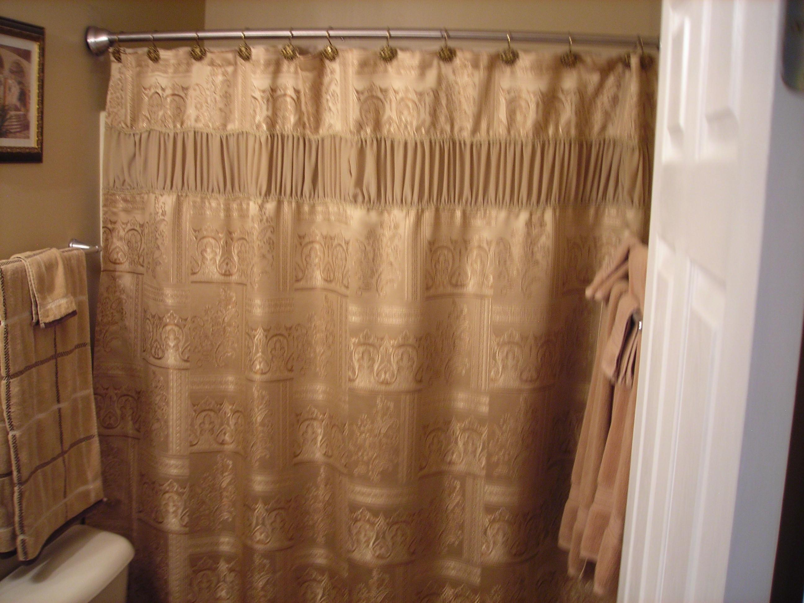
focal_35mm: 38
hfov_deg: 49.0
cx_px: 402
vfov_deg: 37.7
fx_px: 883
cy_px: 302
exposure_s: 1/3.9
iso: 73
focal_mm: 6.3
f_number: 3.2
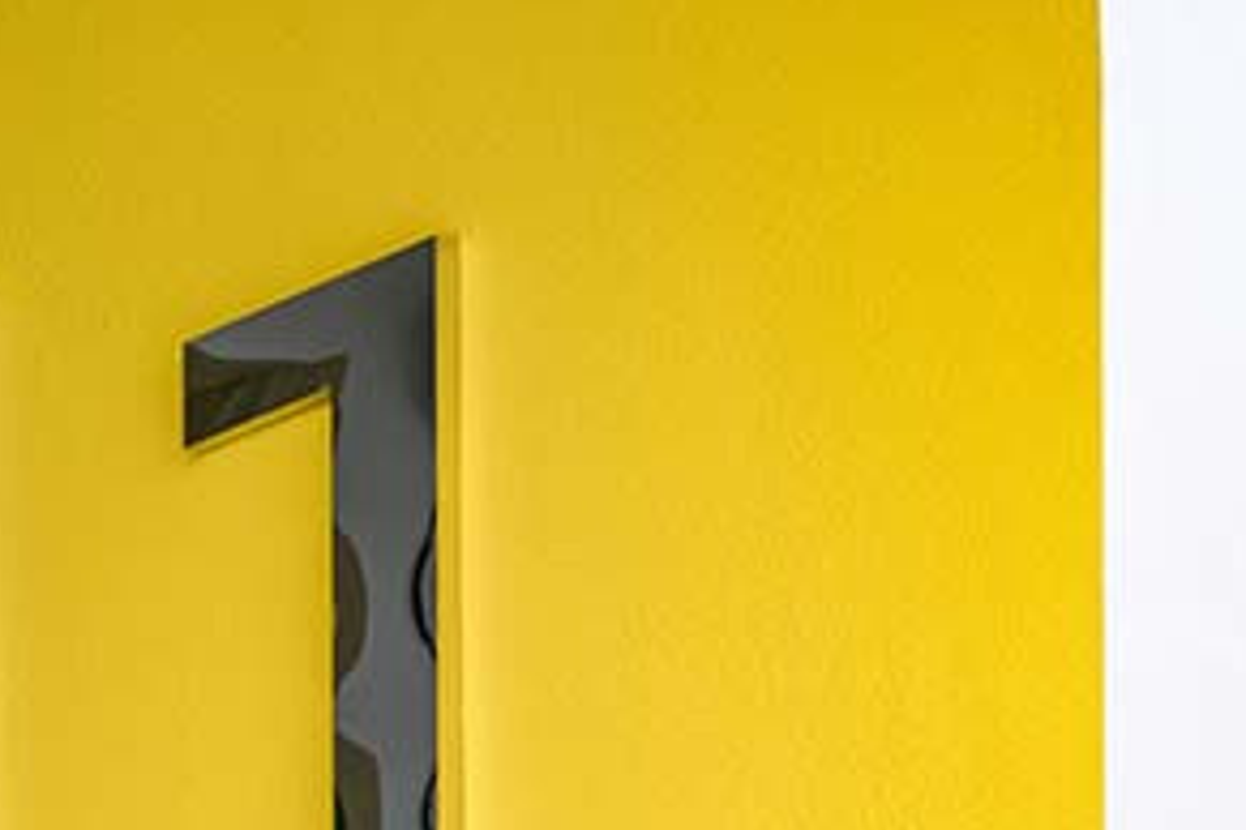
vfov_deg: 8.9
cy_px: 1014
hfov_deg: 12.8
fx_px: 5260
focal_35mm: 152
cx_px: -582
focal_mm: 46
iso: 320
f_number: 5
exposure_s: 1/200
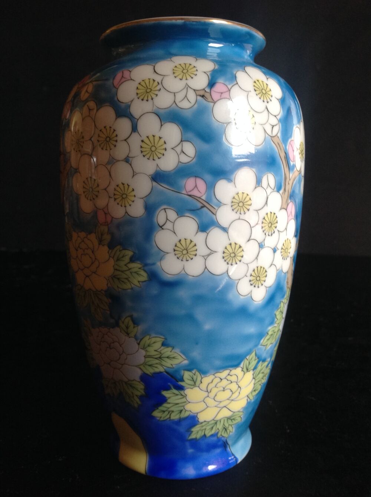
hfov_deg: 40.6
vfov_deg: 52.7
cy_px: 248
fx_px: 502
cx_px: 186
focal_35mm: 35
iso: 100
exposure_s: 1/15
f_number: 2.4
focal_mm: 4.28
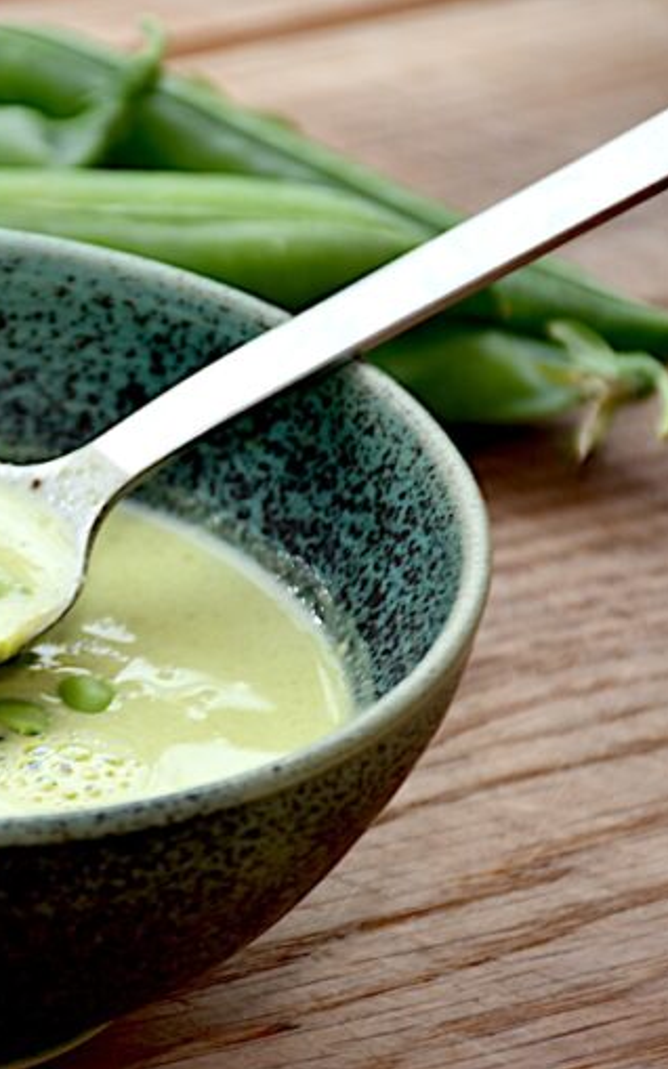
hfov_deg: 4.1
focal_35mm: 323
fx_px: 9411
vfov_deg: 6.5
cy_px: 533
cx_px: -25
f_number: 5.6
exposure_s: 1/80
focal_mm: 140
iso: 200
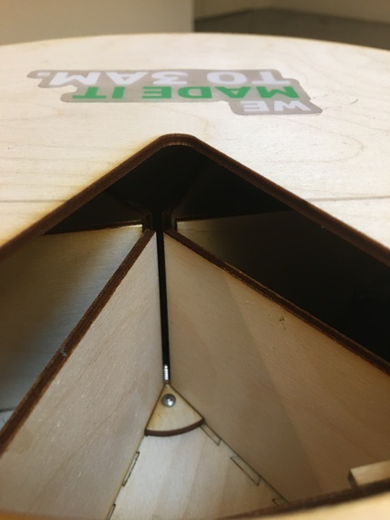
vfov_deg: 61.6
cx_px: 195
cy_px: 260
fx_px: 435
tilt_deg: -35.5
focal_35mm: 29
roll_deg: +2.0
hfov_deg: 48.2
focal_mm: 4.15
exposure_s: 1/30
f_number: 2.2
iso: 125
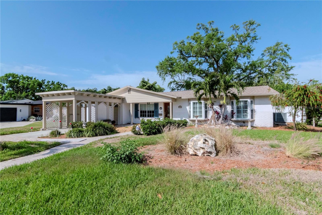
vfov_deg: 67.4
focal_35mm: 18
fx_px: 161
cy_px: 108
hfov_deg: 90.0
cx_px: 161
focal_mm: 12
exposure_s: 1/1250
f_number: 16
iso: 1000
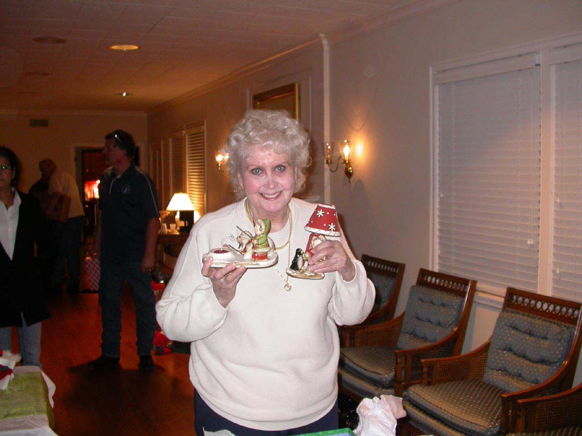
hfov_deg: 49.0
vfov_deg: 37.7
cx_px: 291
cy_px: 218
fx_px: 639
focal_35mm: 38
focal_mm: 7.85
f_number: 2.6
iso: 200
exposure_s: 1/60
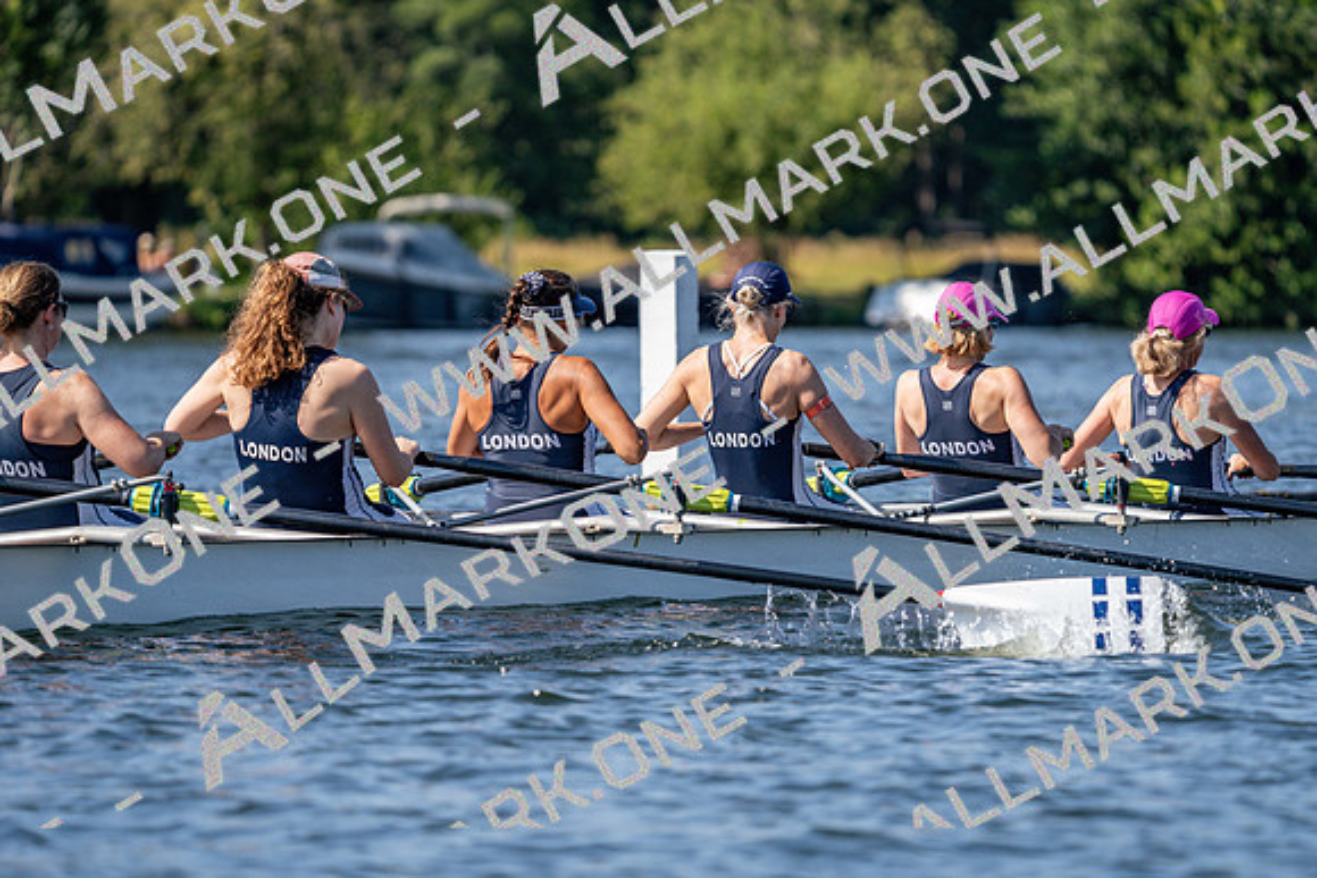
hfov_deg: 5.9
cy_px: 439
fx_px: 12807
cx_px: 658
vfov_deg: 3.9
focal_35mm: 350
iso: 250
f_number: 6.3
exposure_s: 1/1600
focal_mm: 350
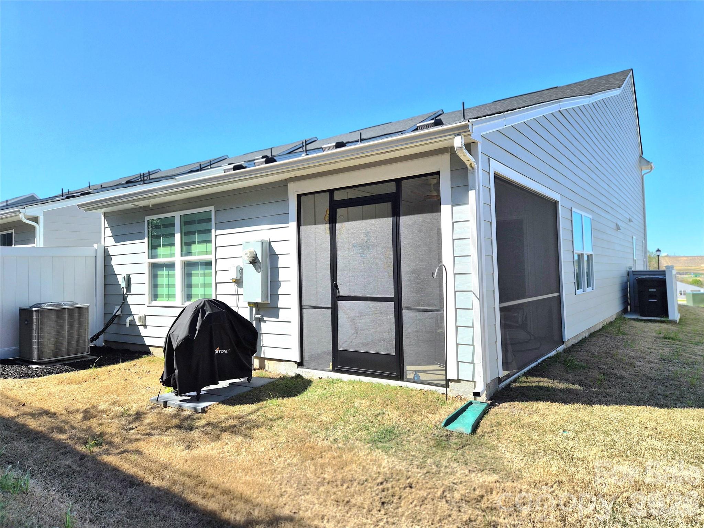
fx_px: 468
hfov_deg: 73.9
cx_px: 352
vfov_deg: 58.9
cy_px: 264
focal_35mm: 23
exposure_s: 1/5000
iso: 80
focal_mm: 5.4
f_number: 1.8
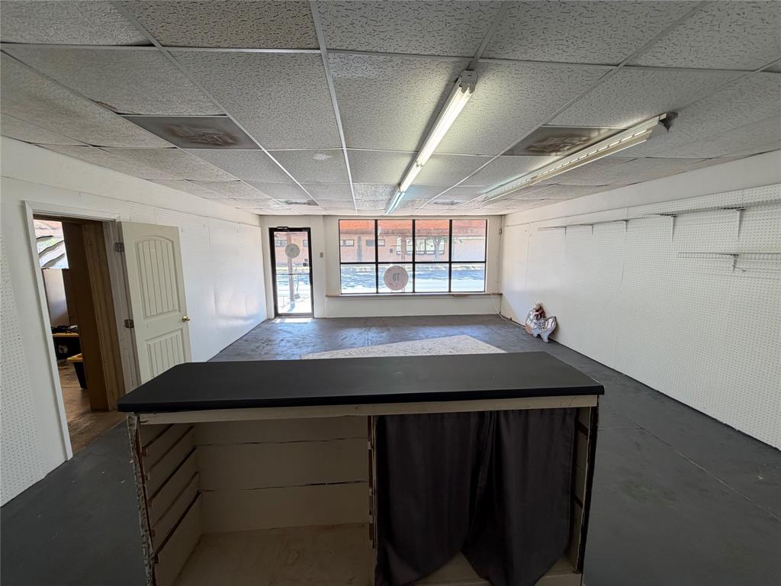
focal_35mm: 14
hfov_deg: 102.1
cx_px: 390
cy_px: 293
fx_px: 316
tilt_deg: -8.5
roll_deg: +0.8
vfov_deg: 85.7
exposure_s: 1/120
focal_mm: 2.22
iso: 80
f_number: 2.2
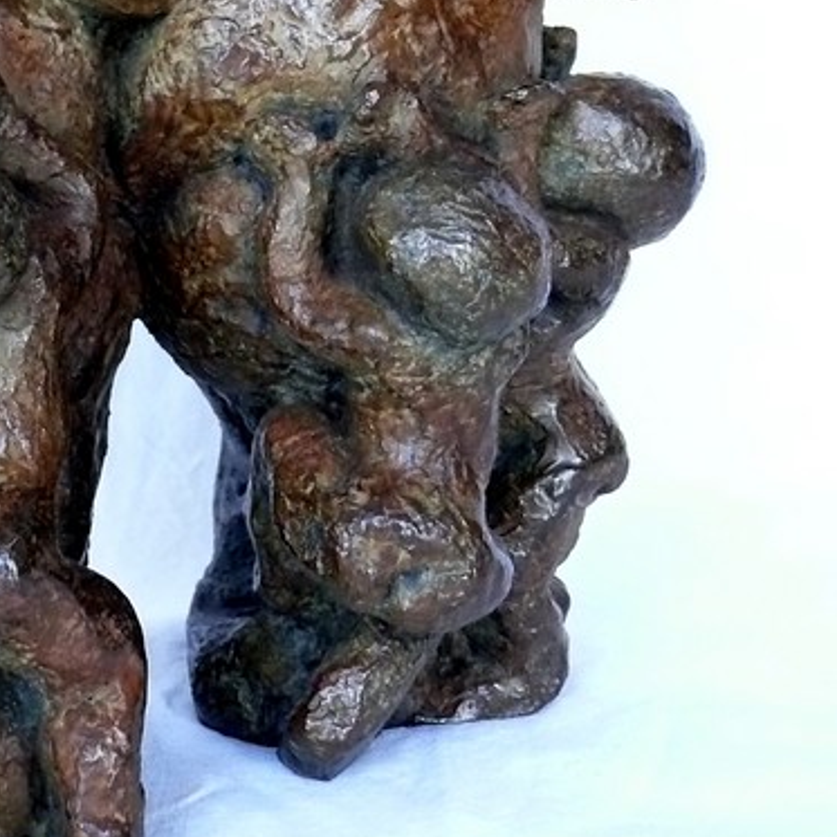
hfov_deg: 20.4
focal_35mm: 83
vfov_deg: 19.9
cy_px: -112
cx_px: 63
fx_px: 2271
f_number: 3.2
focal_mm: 7.4
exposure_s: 1/100
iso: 400
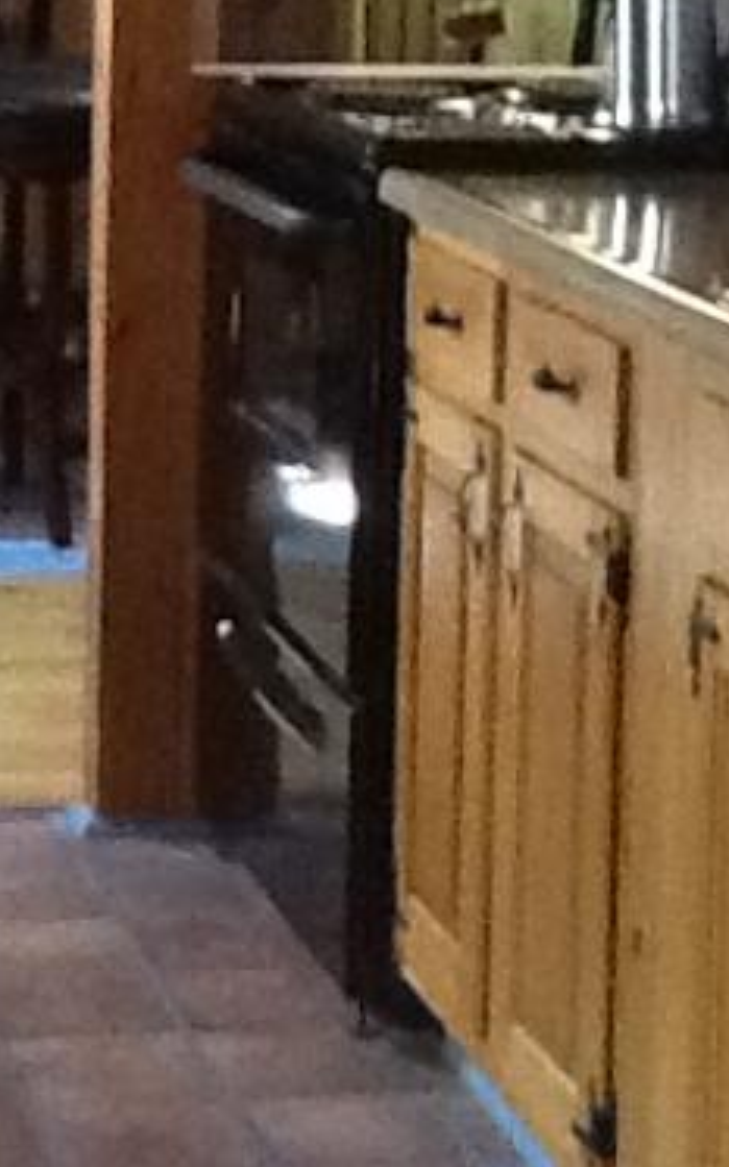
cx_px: 166
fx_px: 4070
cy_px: -31
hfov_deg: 10.2
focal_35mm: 128
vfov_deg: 16.0
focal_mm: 2.03
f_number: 2.4
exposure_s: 1/20
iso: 320
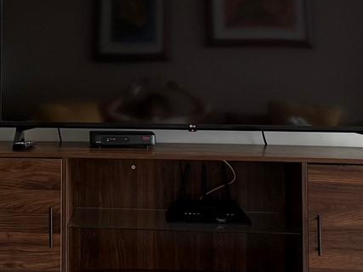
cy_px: 37
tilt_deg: +0.1
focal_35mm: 90
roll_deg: -0.5
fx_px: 944
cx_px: 82
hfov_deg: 21.5
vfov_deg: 16.2
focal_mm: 6.76
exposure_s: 1/60
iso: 250
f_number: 1.78
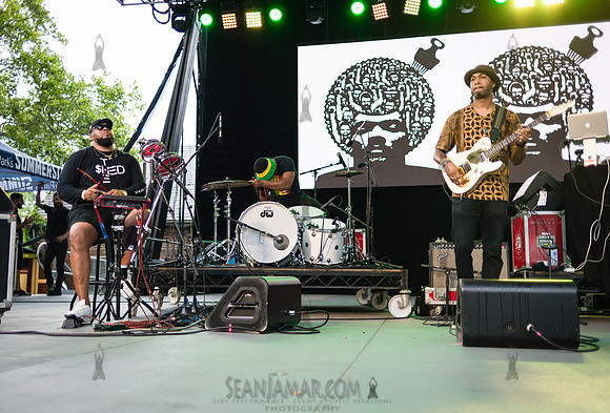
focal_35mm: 37
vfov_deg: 36.2
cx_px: 285
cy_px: 201
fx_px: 632
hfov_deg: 51.5
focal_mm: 35
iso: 500
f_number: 2
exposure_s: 1/1000
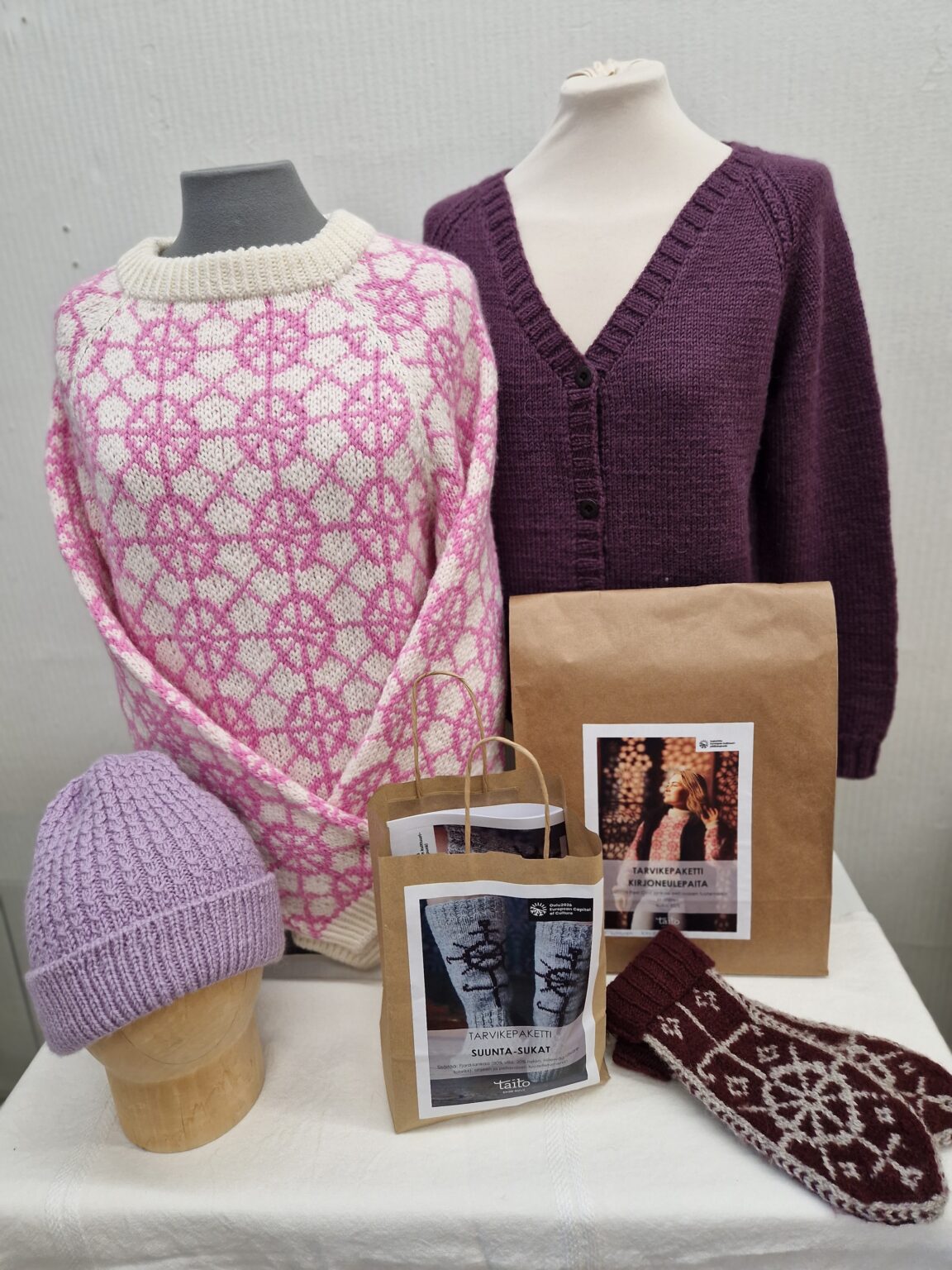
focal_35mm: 23
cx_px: 476
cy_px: 635
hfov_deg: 58.9
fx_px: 843
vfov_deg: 73.9
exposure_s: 1/50
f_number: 1.8
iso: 250
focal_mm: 5.4
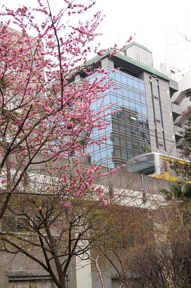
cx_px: 96
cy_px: 144
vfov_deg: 37.9
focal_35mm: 52
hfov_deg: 25.7
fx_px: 419
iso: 200
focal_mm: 35
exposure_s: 1/40
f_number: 4.5
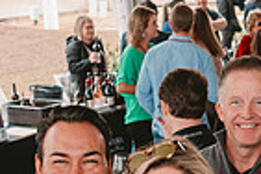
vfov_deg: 12.3
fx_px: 790
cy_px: 210
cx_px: 240
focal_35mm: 109
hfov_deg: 18.4
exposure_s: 1/200
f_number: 3.5
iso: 250
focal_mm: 24
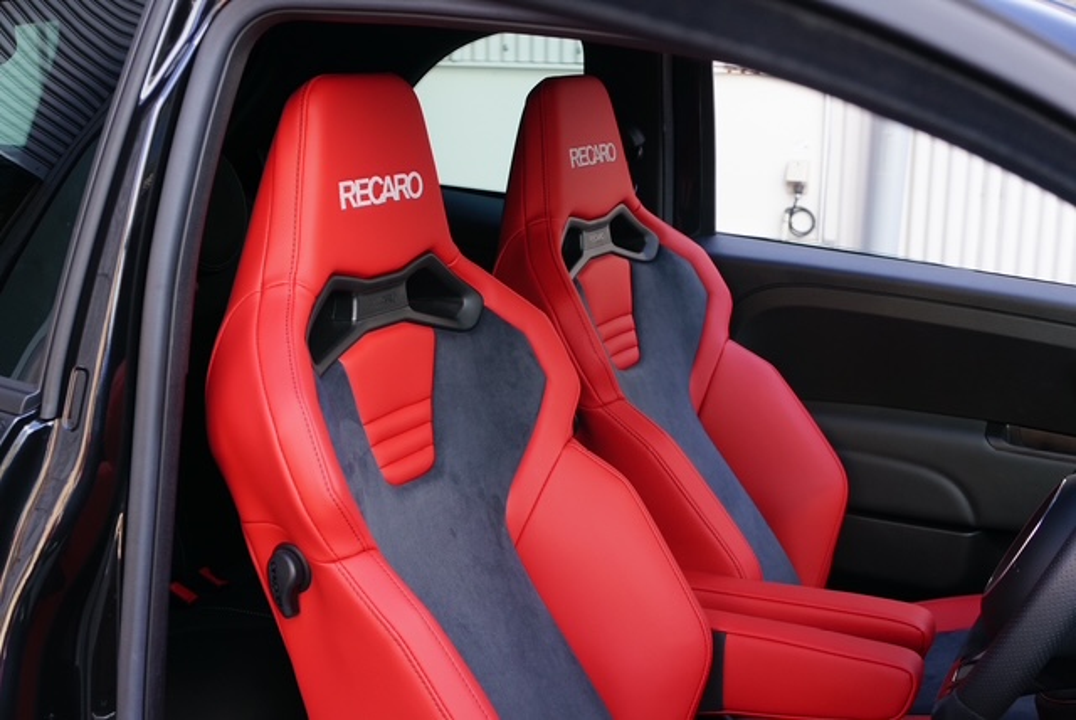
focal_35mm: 50
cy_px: 360
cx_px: 538
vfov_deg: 27.3
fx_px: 1481
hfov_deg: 39.9
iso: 400
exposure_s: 1/60
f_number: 6.3
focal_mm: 33
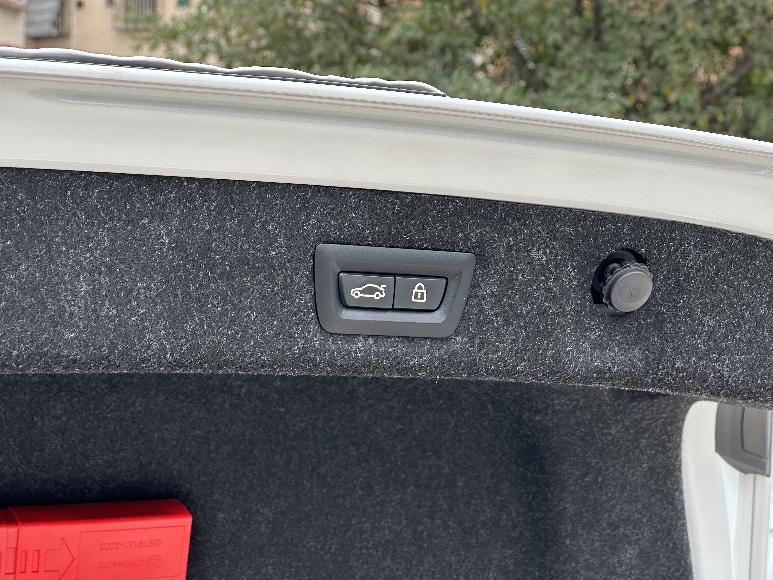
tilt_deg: +2.5
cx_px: 386
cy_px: 290
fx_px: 1719
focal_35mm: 77
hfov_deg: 25.3
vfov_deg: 19.1
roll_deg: -0.1
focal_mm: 9
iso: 32
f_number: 2.8
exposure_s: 1/99
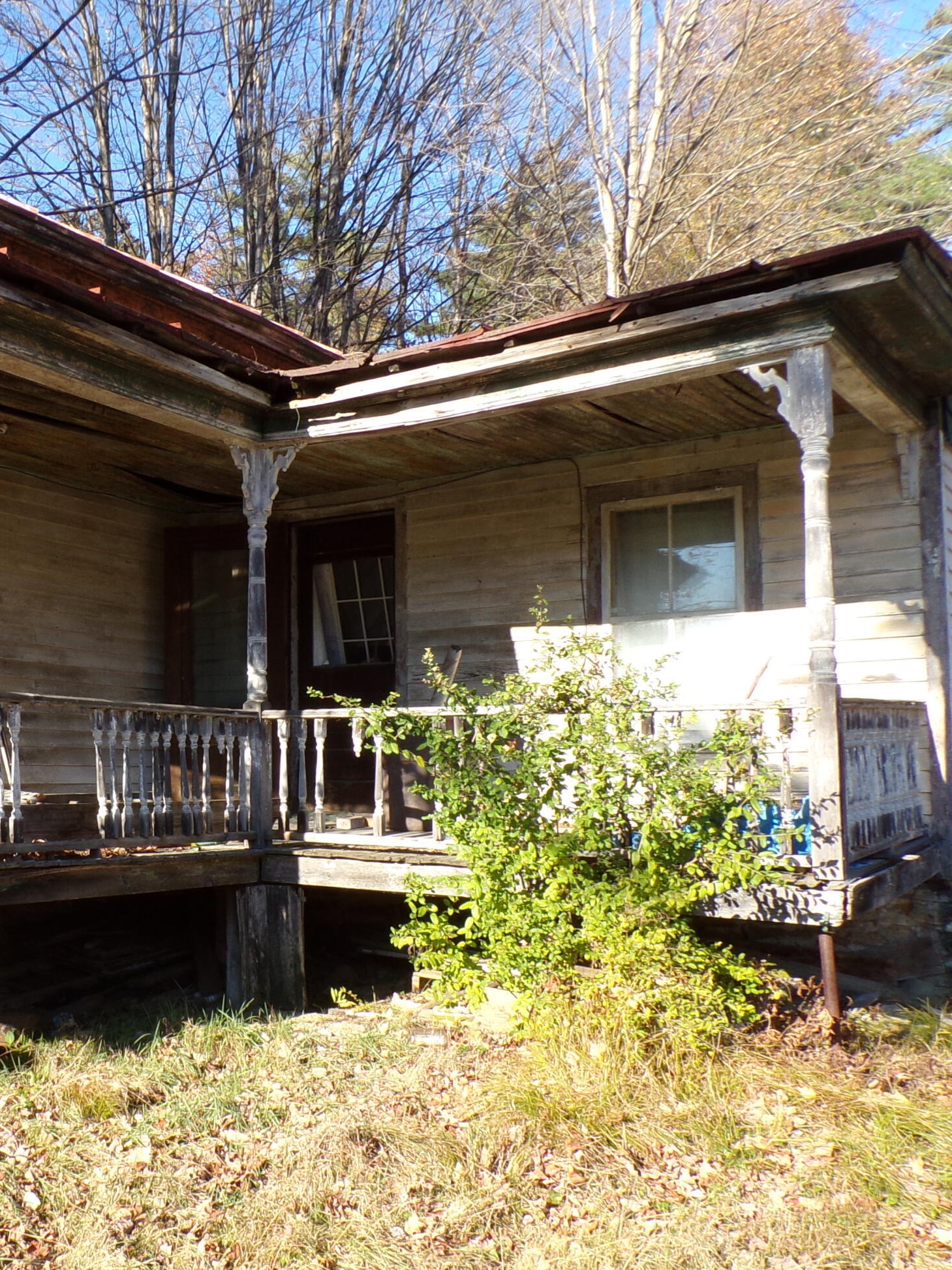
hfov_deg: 36.5
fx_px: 1357
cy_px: 676
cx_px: 116
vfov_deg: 50.1
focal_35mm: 37
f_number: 5.8
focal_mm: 4.3
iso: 80
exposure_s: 1/85
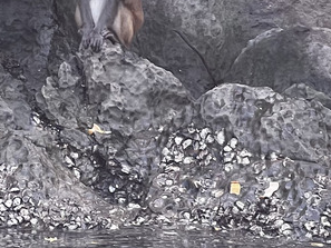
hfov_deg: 6.3
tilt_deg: -0.2
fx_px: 2975
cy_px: -34
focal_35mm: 311
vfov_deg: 4.8
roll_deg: -1.1
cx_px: -148
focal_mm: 9
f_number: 2.8
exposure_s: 1/99
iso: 64
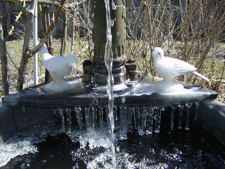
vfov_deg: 39.7
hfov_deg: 51.4
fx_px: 234
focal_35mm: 36
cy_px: 84
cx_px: 112
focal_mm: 6
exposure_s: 1/256
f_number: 4.7
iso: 100
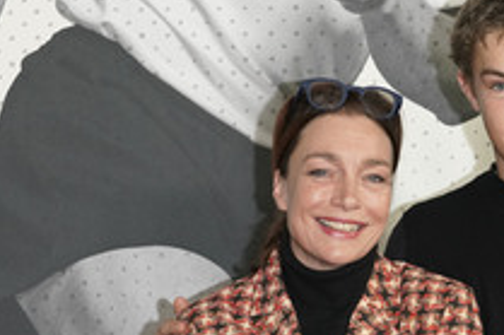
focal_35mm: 151
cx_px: 426
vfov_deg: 9.0
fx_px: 2112
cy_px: 308
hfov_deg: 13.5
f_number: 8
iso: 2500
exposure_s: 1/250
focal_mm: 70
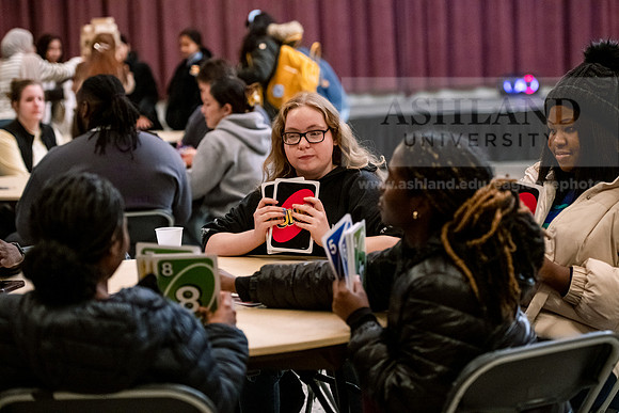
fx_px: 1582
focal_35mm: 92
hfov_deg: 22.1
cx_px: 310
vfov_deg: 14.9
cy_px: 206
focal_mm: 92
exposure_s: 1/200
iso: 4000
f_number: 3.2
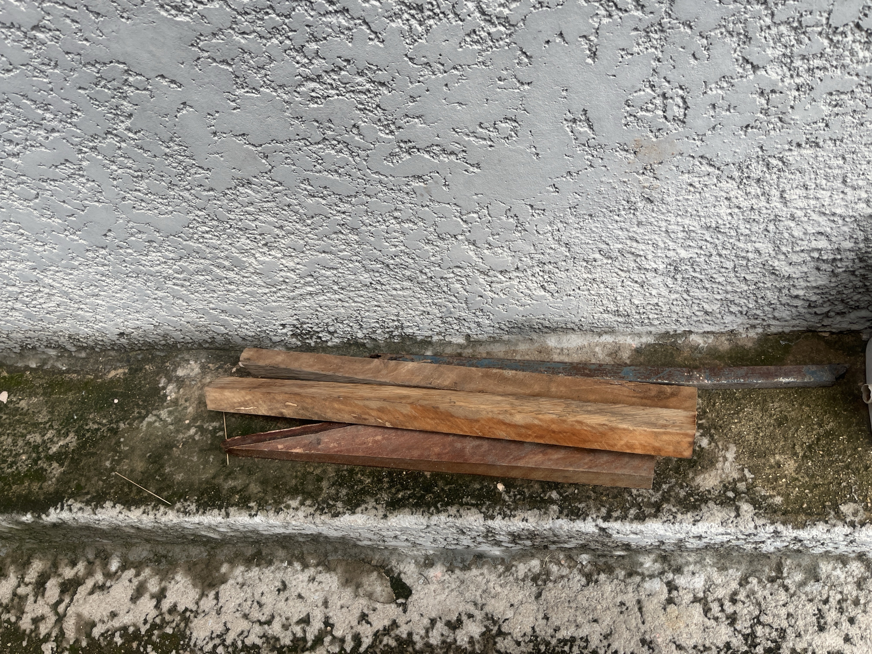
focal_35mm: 26
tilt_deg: -59.9
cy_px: 327
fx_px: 655
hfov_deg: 67.3
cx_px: 436
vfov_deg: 53.1
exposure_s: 1/508
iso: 50
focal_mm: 5.1
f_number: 1.6
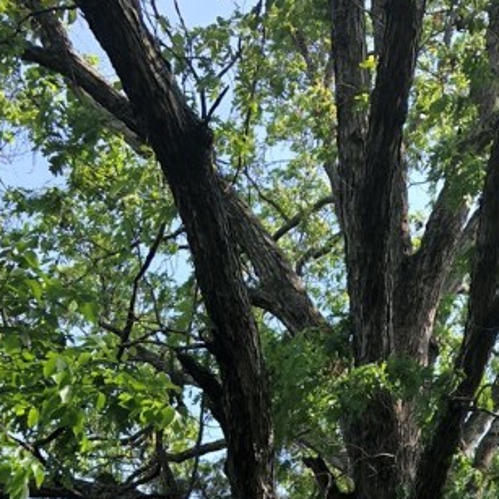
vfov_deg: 25.4
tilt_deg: +23.7
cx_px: 421
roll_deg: +0.1
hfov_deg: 27.0
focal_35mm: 62
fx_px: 1011
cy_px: 567
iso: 20
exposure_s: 1/127
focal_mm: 3.99
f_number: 1.8
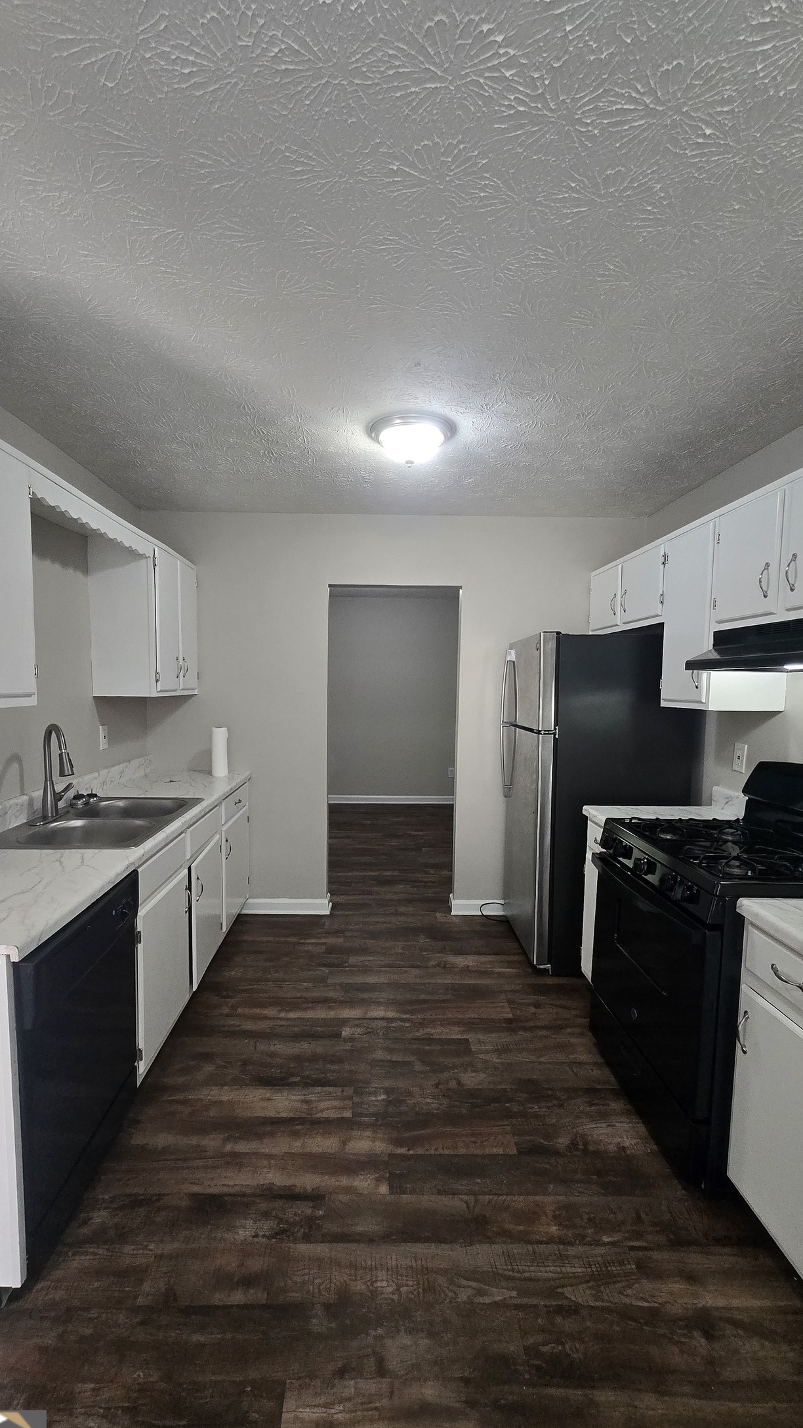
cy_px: 729
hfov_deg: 70.5
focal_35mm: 15
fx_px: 568
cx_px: 387
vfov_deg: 103.0
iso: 200
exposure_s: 1/60
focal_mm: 1.7
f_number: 2.2
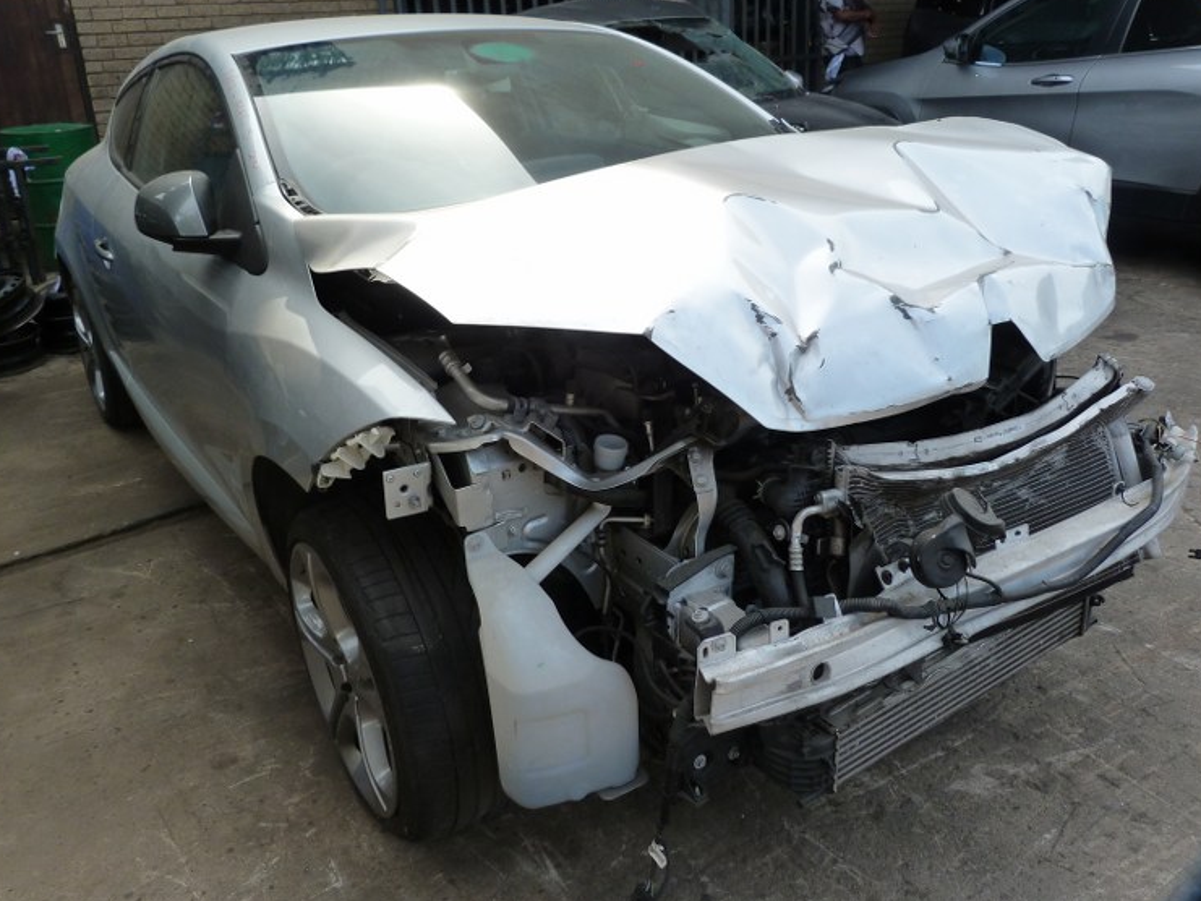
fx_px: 937
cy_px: 423
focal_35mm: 27
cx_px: 574
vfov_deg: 51.3
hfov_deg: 65.3
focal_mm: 4.5
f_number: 4
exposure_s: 1/200
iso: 125
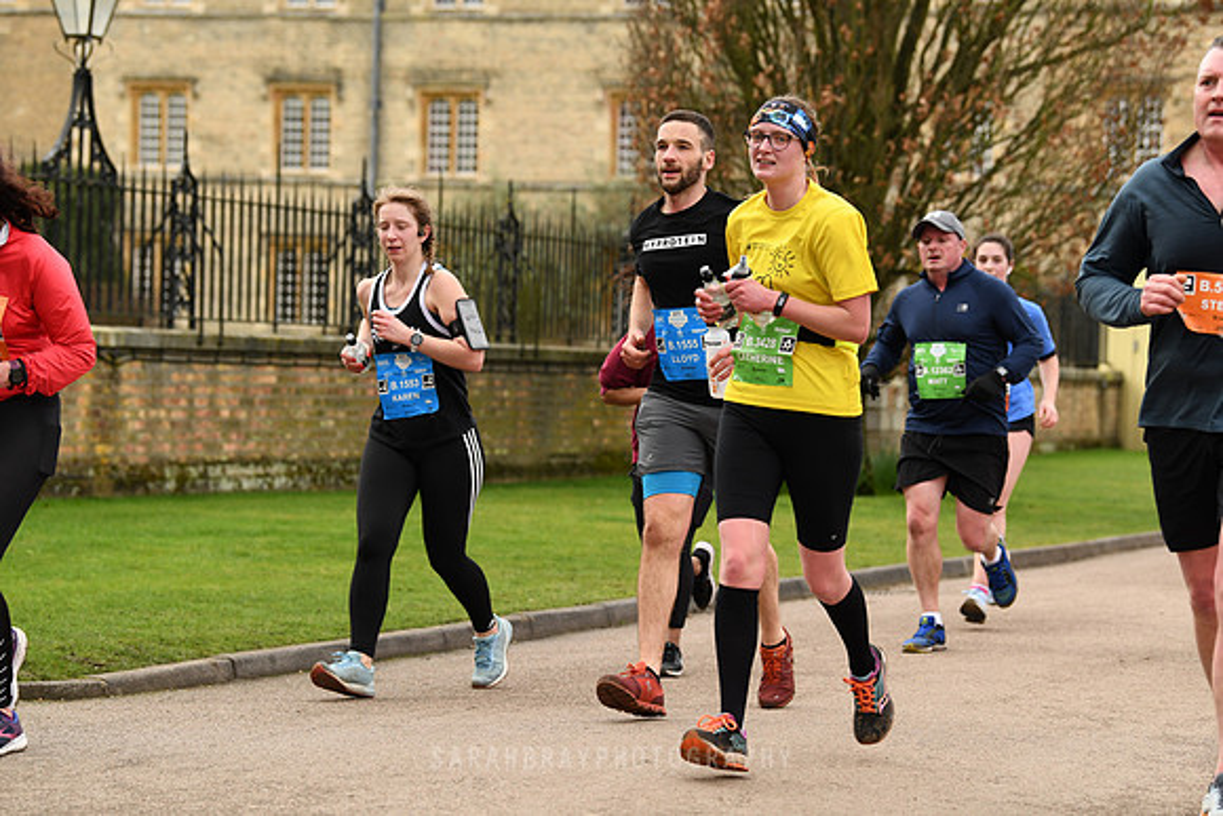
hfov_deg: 18.6
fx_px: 3738
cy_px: 408
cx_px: 612
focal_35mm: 110
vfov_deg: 12.5
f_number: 4.5
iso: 500
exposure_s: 1/1000
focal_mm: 110
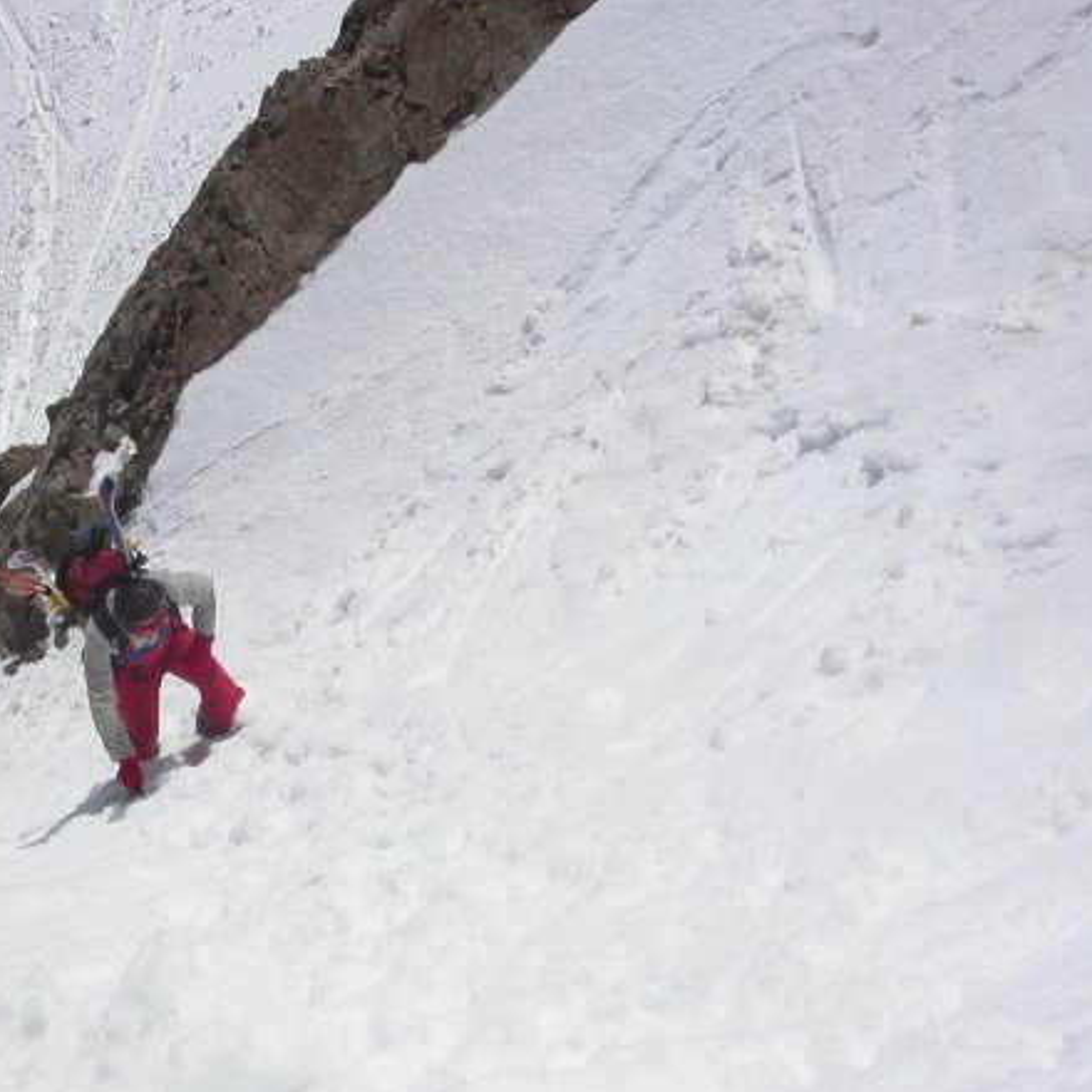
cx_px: 248
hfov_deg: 27.7
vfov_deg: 28.1
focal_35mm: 61
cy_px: 618
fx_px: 2177
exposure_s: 1/1000
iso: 100
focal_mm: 7.8
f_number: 8
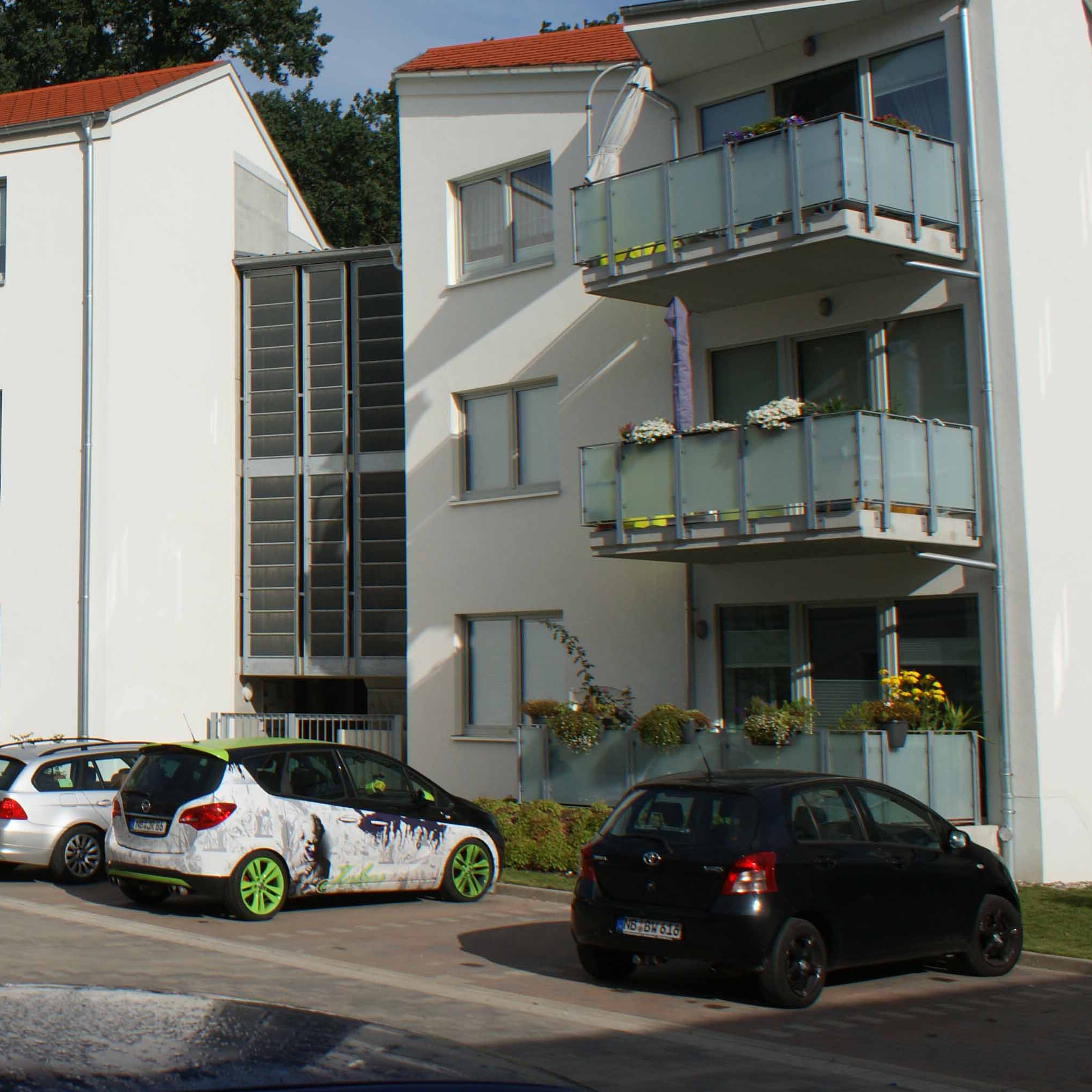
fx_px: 1856
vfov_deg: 32.6
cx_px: -71
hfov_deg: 29.9
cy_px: 410
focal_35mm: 52
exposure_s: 1/500
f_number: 9
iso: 100
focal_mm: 18
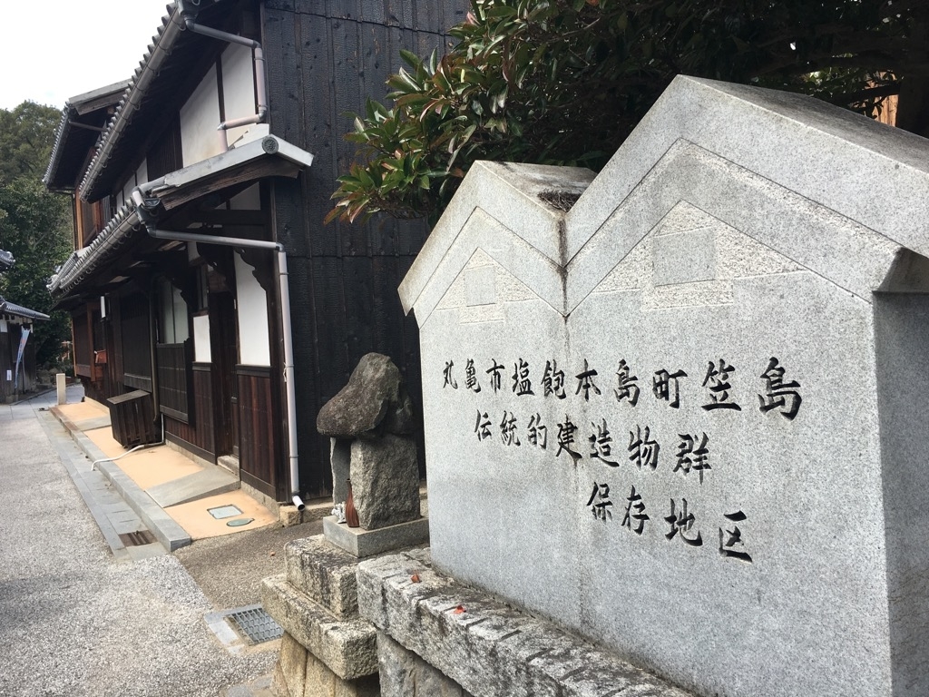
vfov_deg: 48.2
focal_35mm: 29
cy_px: 348
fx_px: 778
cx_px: 464
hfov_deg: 61.7
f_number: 2.2
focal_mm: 4.15
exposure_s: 1/630
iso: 25
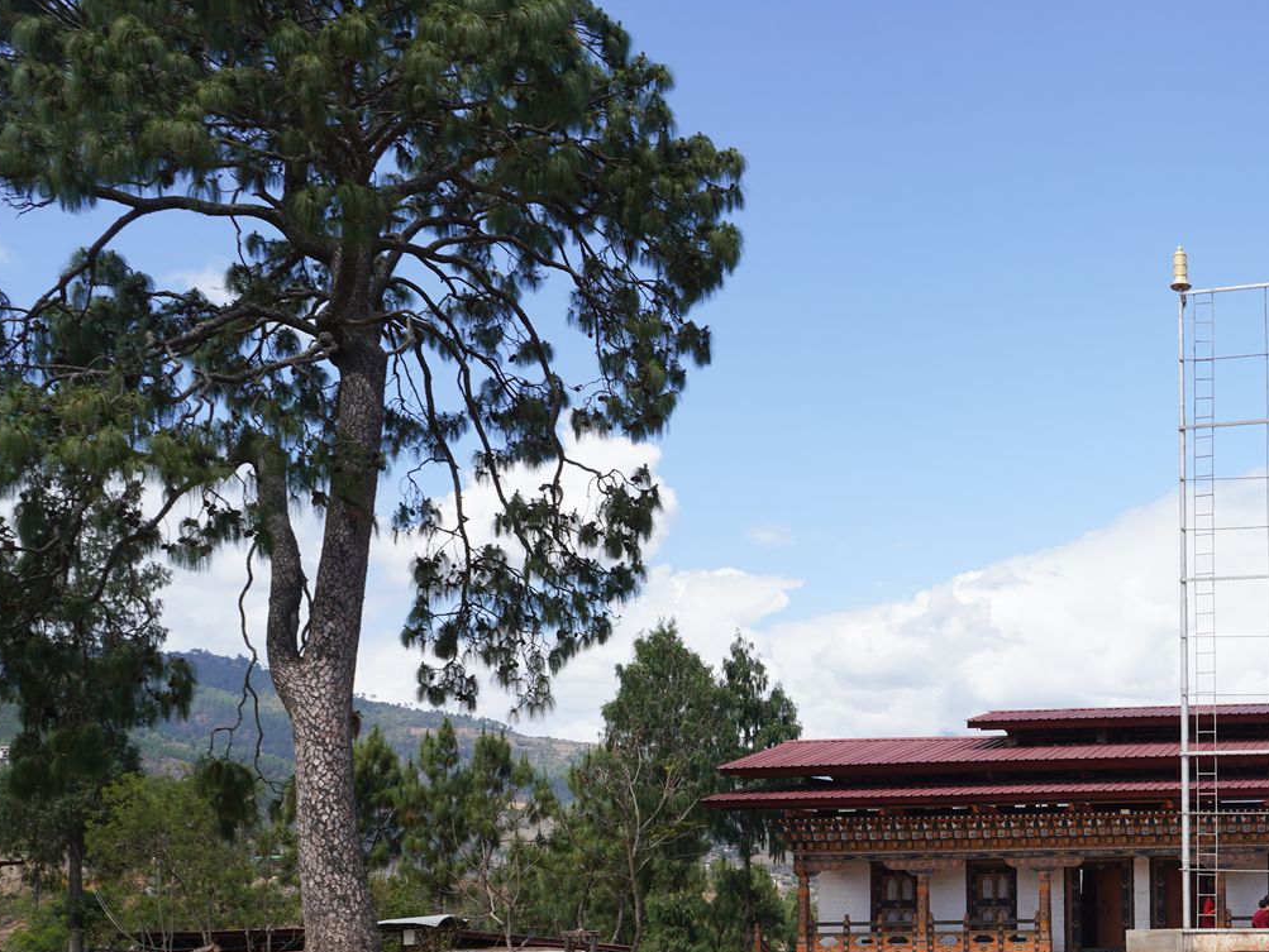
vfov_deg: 30.7
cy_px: 772
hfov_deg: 37.2
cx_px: 1246
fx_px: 1687
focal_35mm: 46
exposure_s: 1/100
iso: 100
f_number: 13
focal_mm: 24
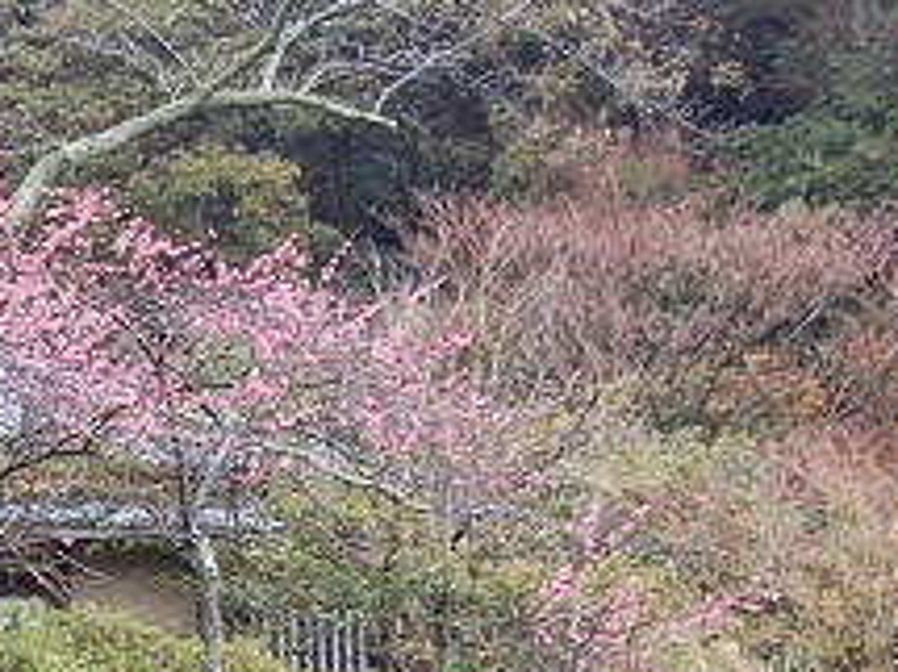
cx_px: -127
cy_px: 630
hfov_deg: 18.0
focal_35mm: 105
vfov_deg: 13.9
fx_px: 2722
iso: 800
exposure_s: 1/125
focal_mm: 26
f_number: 5.6
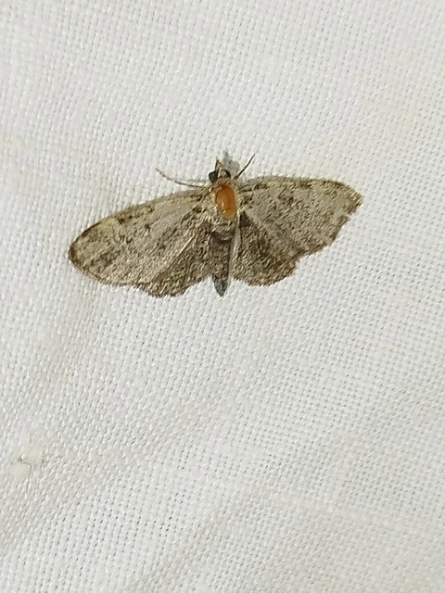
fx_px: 1851
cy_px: 296
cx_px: 222
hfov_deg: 13.7
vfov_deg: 18.2
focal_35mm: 108
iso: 80
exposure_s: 1/50
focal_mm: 5.31
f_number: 1.7
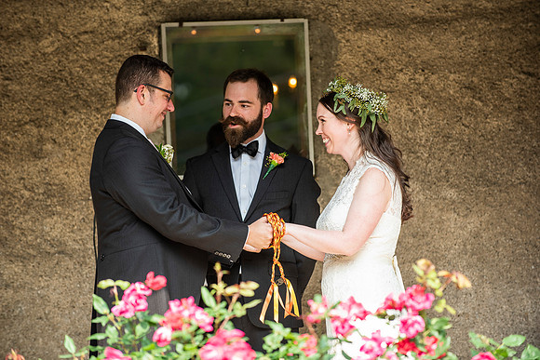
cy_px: 180
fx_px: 3001
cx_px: 270
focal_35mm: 200
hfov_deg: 10.3
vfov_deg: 6.9
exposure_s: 1/500
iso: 400
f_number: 3.5
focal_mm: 200
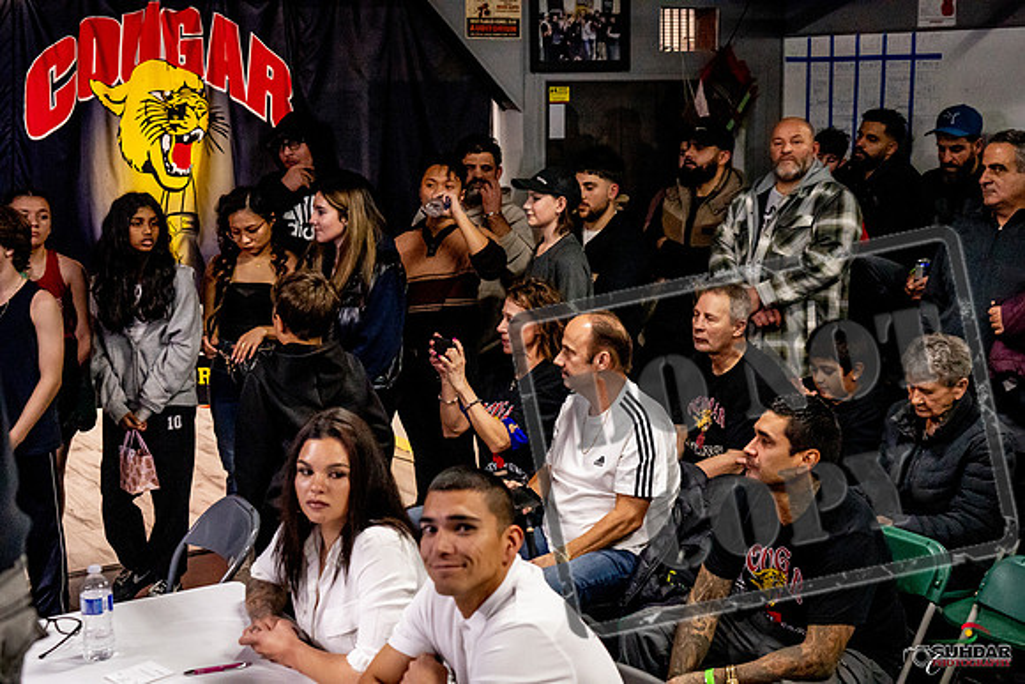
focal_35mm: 52
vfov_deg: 26.0
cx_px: 512
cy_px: 342
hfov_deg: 38.2
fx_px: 1481
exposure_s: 1/800
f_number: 2.8
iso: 5000
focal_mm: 35
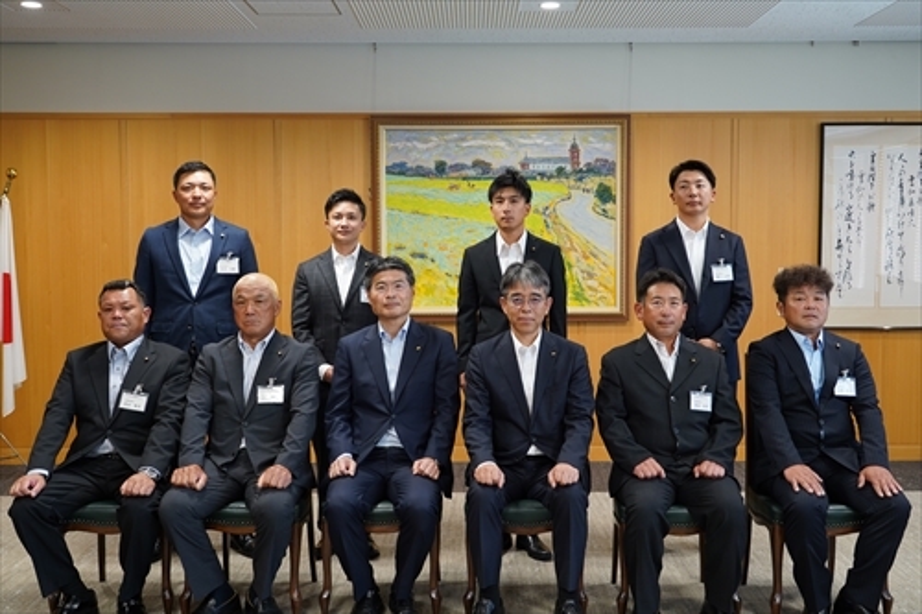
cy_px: 307
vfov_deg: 34.2
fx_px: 998
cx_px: 461
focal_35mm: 39
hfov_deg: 49.6
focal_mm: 39
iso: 800
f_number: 4.5
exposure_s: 1/50
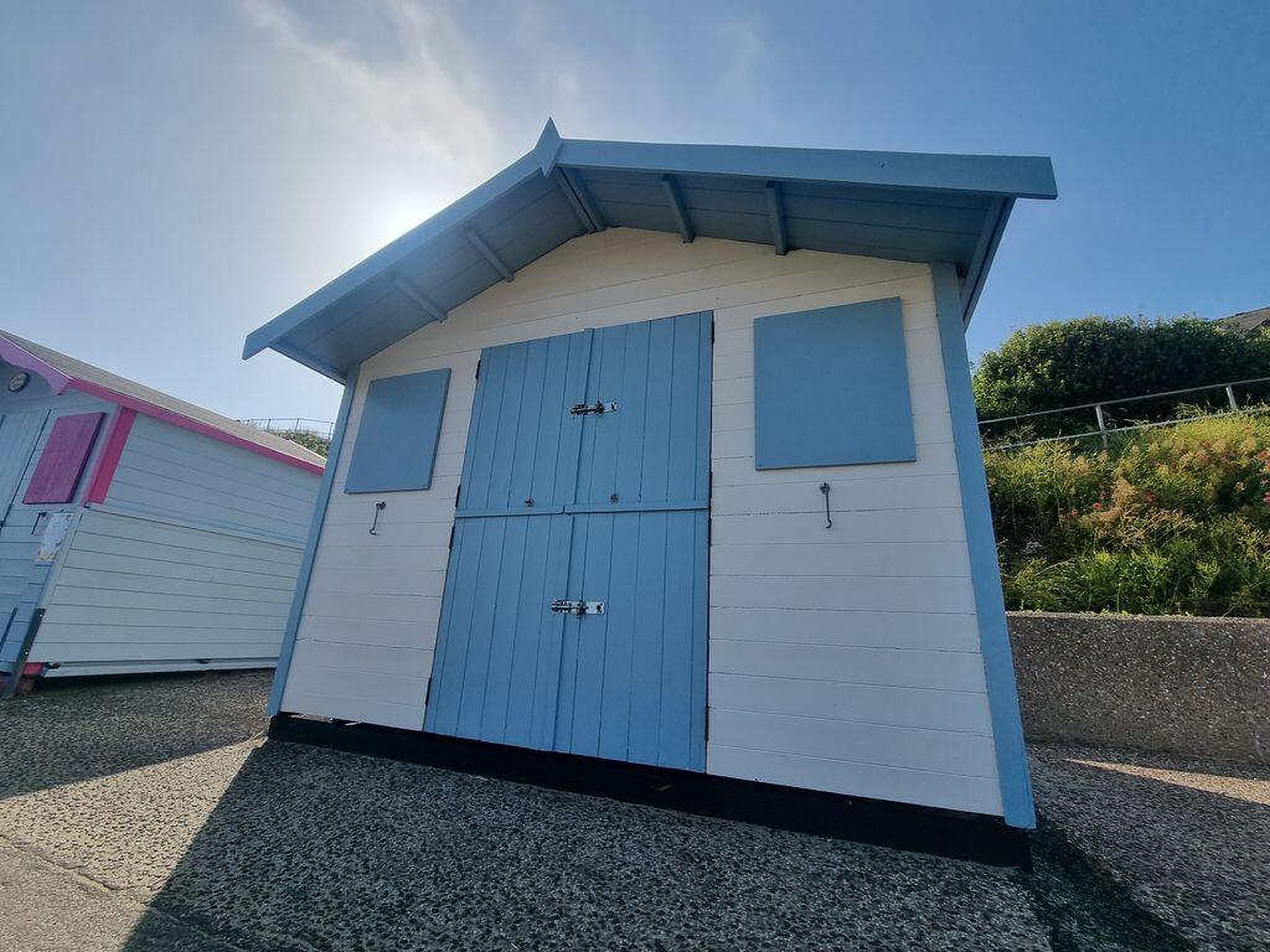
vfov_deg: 89.9
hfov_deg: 106.2
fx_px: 477
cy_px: 476
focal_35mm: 13
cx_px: 635
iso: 50
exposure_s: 1/2696
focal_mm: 2.2
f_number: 2.2
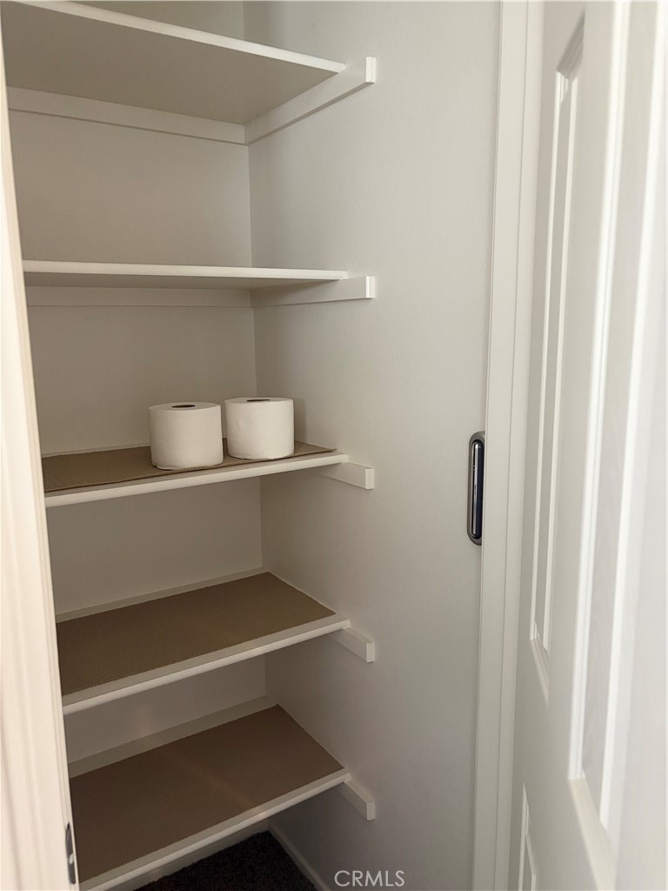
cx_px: 334
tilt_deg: -9.8
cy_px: 446
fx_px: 669
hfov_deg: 53.1
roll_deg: +1.0
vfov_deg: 67.3
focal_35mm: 26
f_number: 1.6
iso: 500
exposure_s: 1/60
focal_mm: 5.96
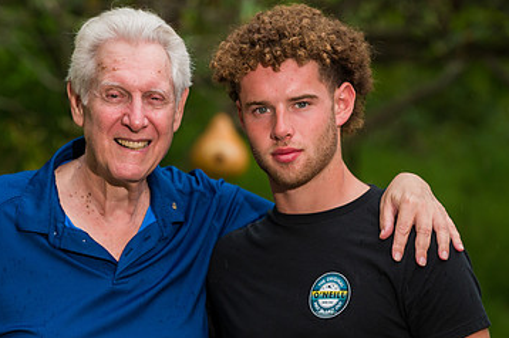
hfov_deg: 8.0
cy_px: 216
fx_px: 3659
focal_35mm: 259
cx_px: 210
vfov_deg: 5.3
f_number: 5
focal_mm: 160
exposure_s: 1/400
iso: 320
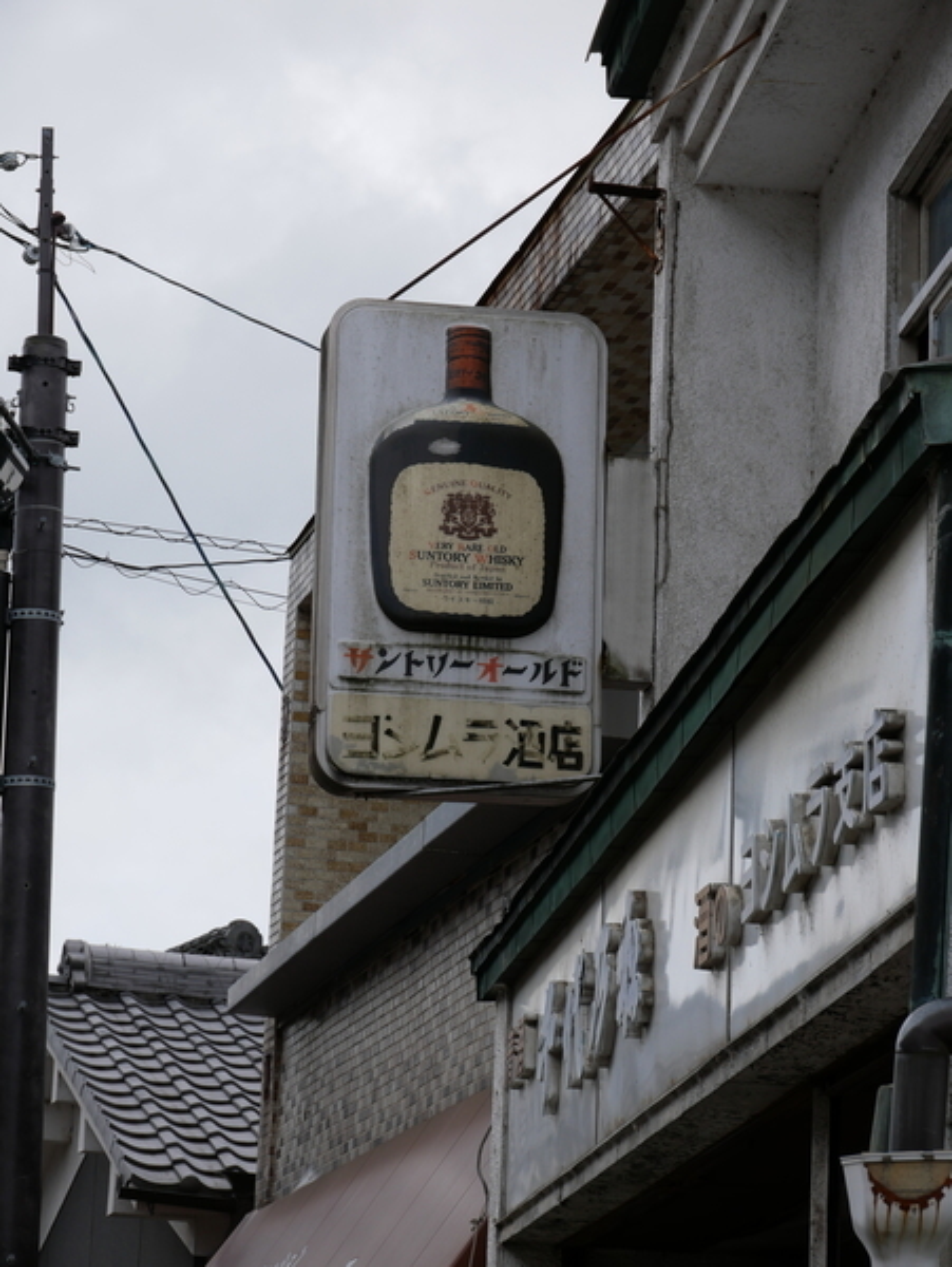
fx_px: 4394
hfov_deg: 12.4
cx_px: 476
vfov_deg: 16.4
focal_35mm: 120
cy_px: 634
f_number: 8
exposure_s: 1/400
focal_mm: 60
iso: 200
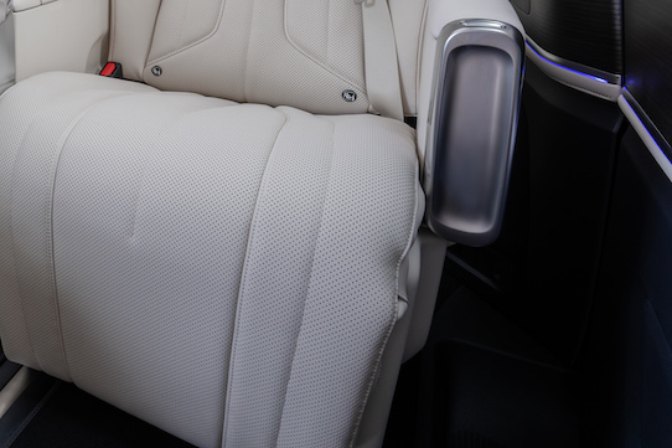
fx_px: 578
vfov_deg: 38.5
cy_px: 21
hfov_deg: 45.9
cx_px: -58
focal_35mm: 31
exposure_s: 1
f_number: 14
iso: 200
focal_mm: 14
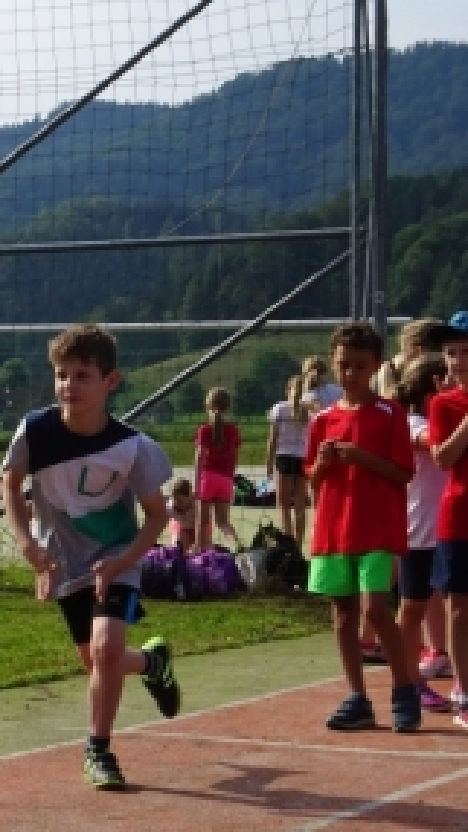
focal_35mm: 105
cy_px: 576
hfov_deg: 11.3
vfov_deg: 20.3
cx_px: -76
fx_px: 2315
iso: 80
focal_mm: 7.87
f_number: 4.5
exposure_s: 1/640
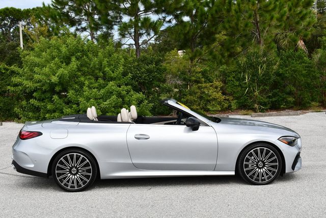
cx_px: 163
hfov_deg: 41.1
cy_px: 109
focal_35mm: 48
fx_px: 435
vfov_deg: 28.1
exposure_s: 1/250
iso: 100
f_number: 8
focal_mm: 24
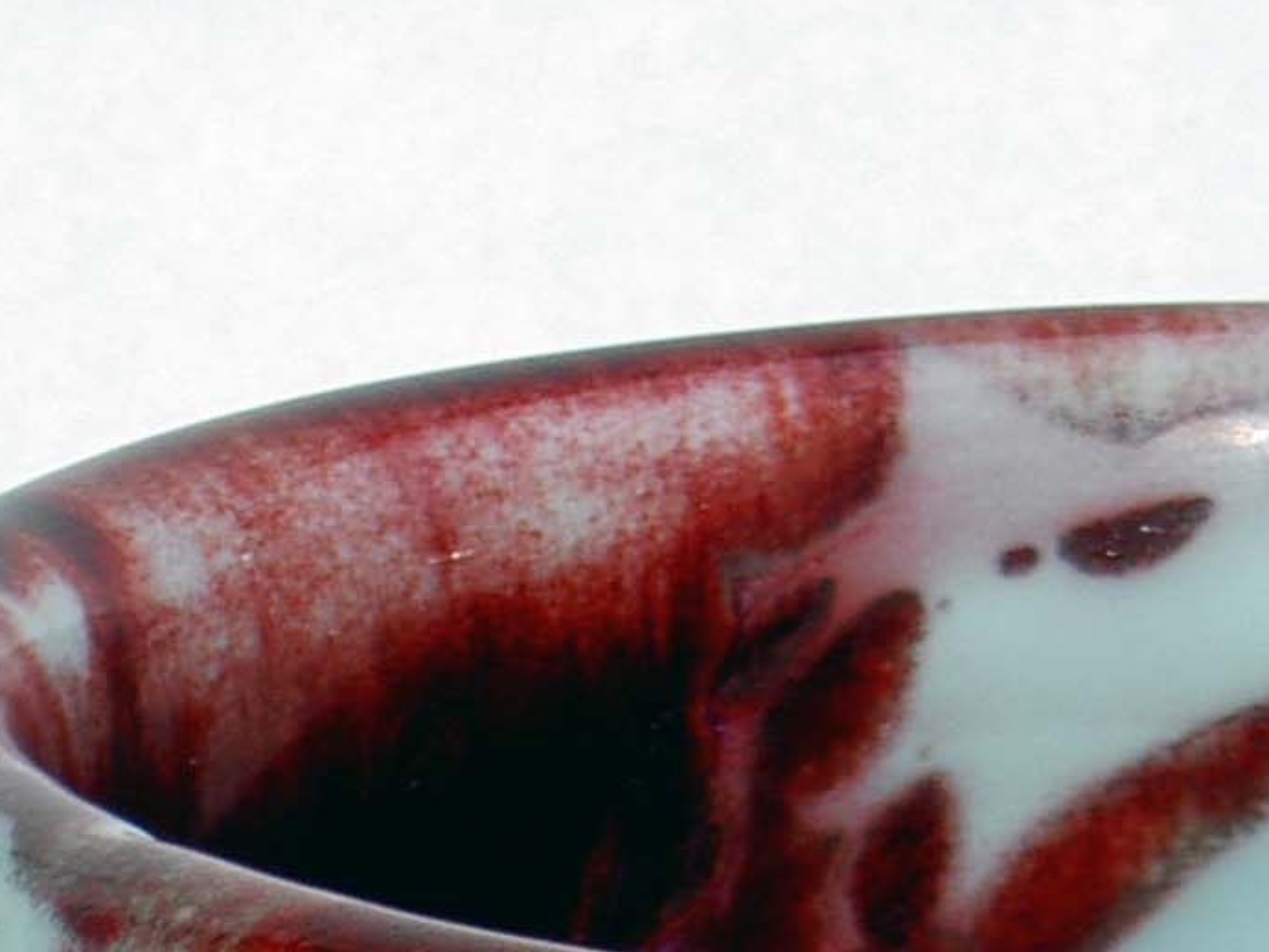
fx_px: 13385
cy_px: 1688
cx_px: 1333
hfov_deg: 5.4
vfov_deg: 4.0
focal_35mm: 365
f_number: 4.5
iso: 100
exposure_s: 1/84
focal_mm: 20.6
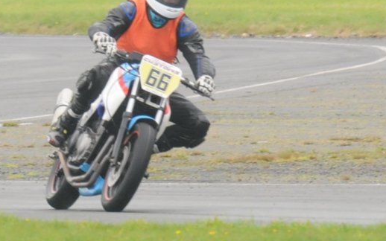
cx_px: -375
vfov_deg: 0.7
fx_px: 19045
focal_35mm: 1810
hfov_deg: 1.2
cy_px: 80
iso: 800
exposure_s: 1/320
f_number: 9
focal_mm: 300
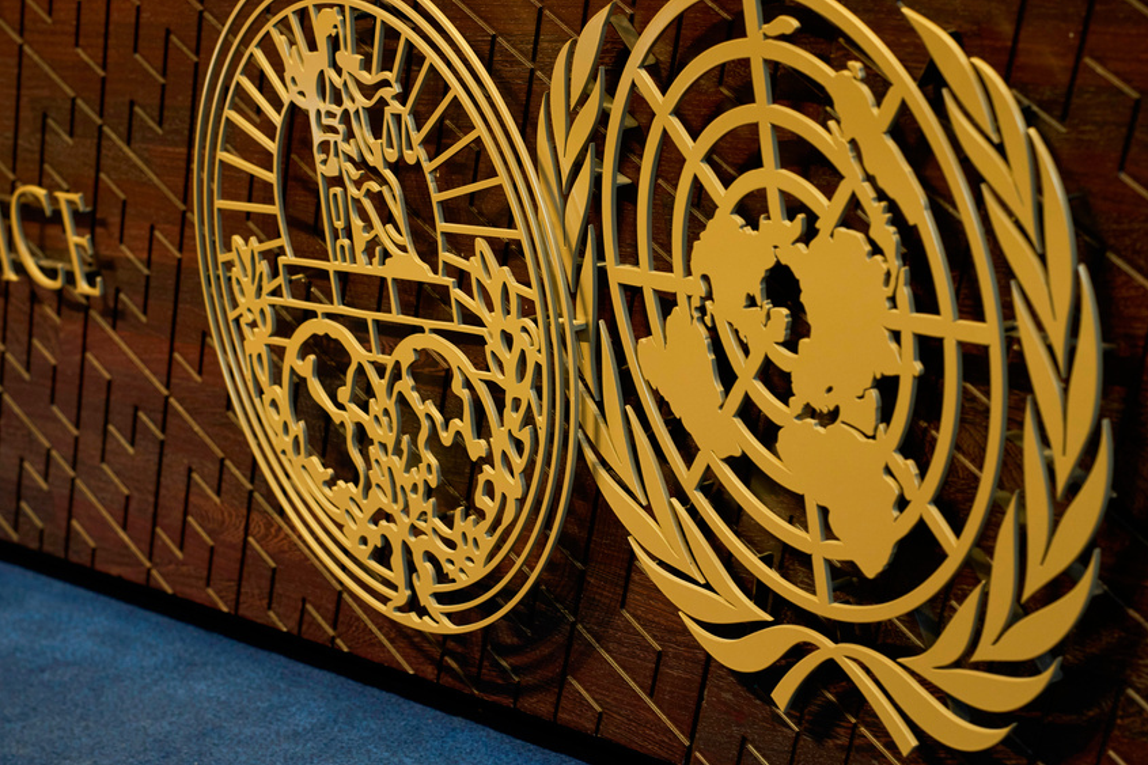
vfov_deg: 13.3
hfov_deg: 19.8
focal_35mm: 103
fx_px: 3284
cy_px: 337
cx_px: 543
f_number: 5
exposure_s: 1/15
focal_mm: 85
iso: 1000
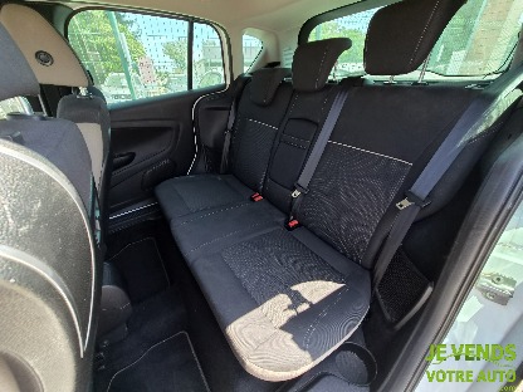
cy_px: 196
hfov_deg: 106.2
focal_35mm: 13
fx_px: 196
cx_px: 262
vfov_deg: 89.9
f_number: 2.2
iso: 100
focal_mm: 2.2
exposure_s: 1/274
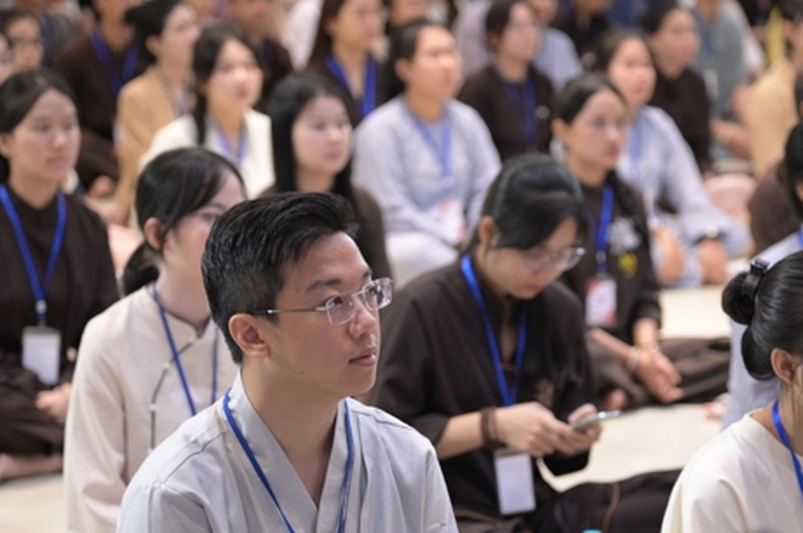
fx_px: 3297
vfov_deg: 9.2
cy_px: 362
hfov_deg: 13.9
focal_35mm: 148
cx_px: 456
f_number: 4
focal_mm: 105
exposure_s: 1/125
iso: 3200
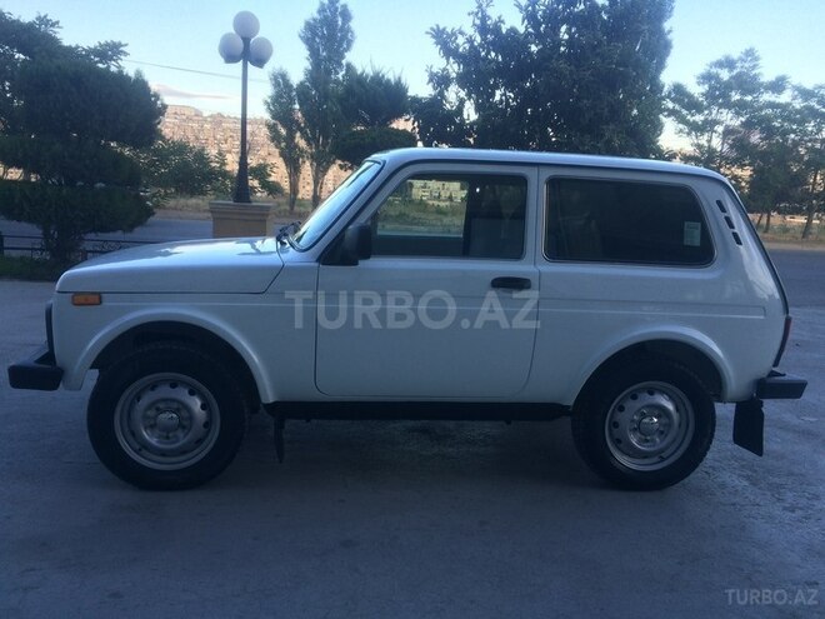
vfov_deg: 48.2
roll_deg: -3.6
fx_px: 691
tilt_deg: -10.5
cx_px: 412
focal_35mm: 29
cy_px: 310
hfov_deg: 61.7
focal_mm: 4.15
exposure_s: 1/201
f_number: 2.2
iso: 32
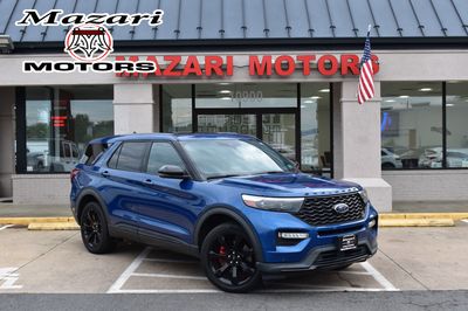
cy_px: 156
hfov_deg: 41.1
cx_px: 234
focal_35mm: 48
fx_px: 623
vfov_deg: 28.0
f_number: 9
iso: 400
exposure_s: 1/100
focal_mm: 32
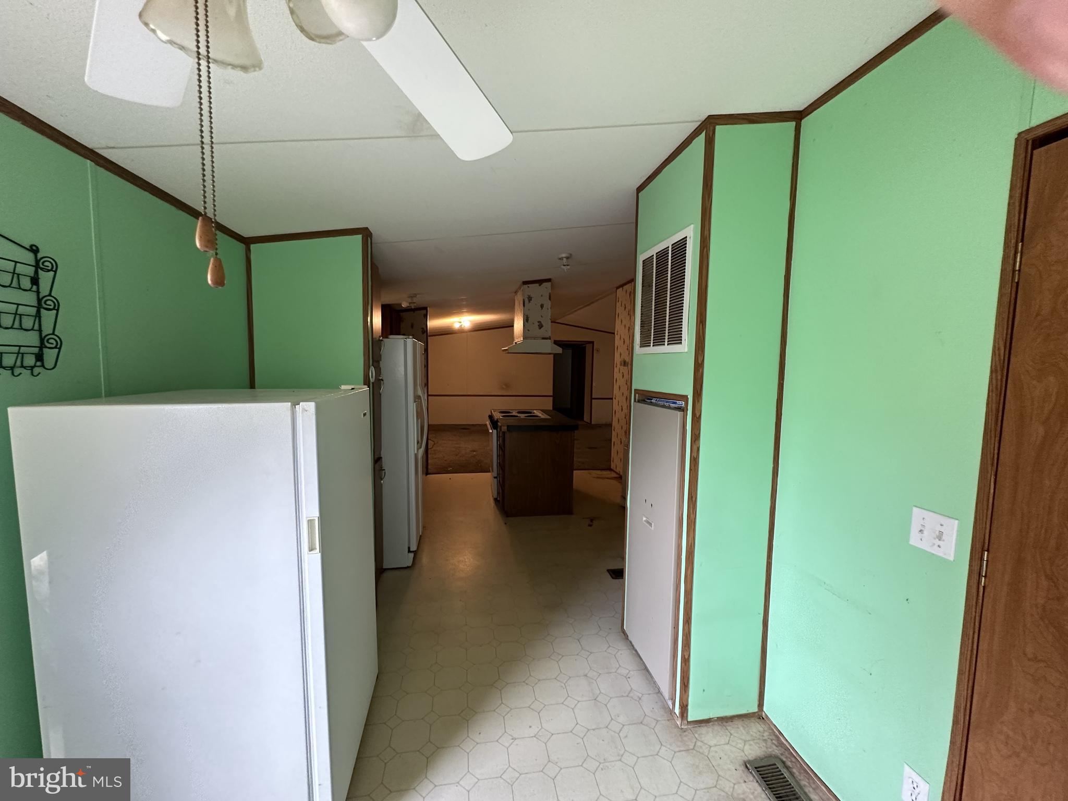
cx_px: 534
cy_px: 400
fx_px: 432
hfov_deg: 102.1
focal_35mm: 14
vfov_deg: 85.7
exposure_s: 1/60
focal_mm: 2.22
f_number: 2.2
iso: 320
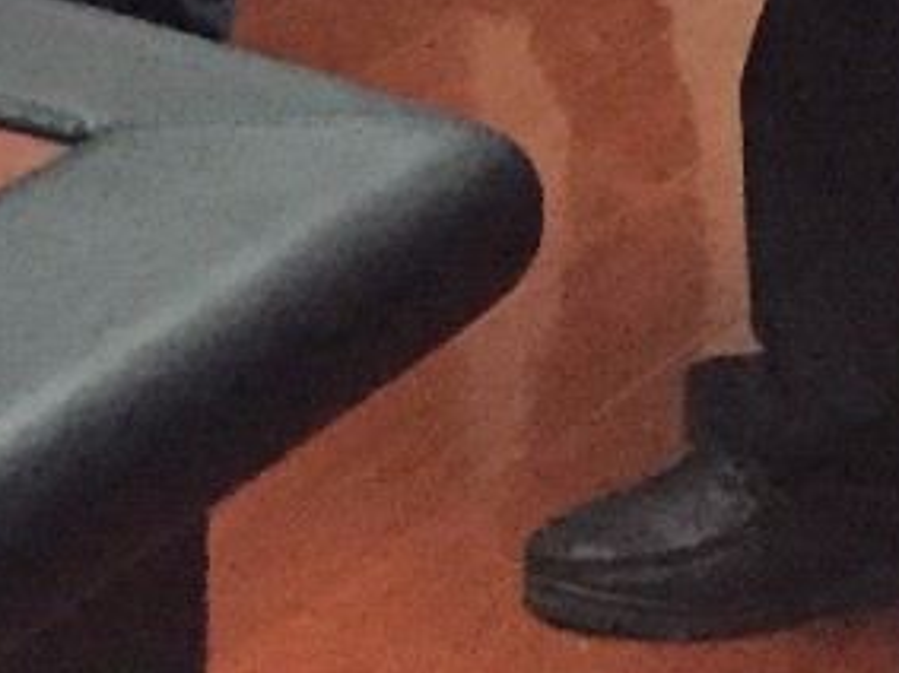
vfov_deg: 6.5
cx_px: -400
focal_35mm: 205
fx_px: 5322
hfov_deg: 9.4
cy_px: -1460
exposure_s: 1/17
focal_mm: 4.15
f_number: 2.2
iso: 400
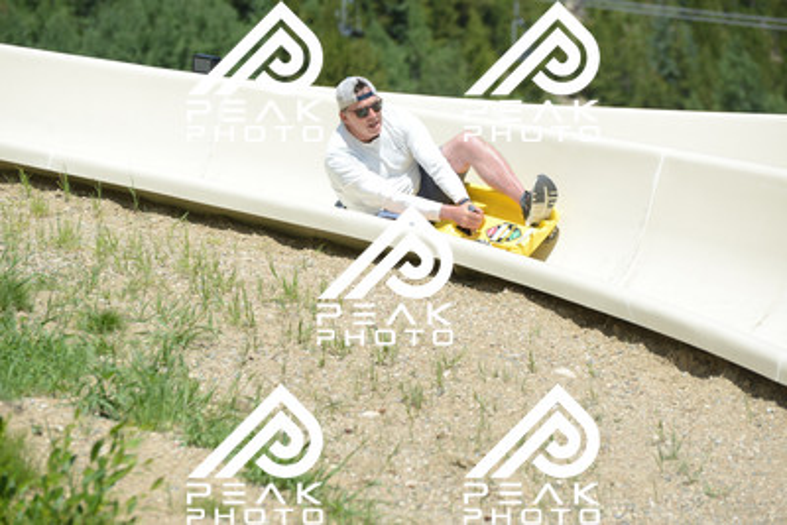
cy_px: 262
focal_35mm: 195
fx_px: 4264
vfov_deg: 7.0
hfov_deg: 10.5
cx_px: 394
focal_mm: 195
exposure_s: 1/1250
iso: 400
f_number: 6.3
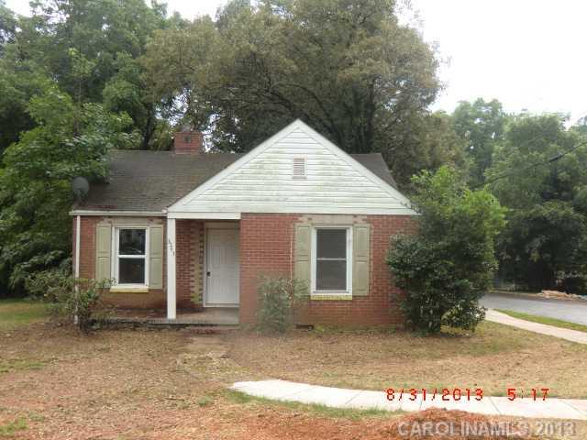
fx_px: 577
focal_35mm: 34
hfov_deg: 54.0
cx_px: 294
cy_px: 220
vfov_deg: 41.8
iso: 64
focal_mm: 6.1
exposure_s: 1/80
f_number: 3.6
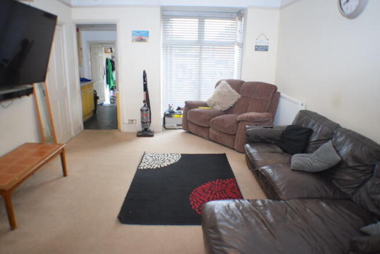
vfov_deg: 41.7
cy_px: 127
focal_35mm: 32
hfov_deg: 59.5
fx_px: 333
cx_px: 190
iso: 900
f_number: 3.8
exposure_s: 1/60
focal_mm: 21
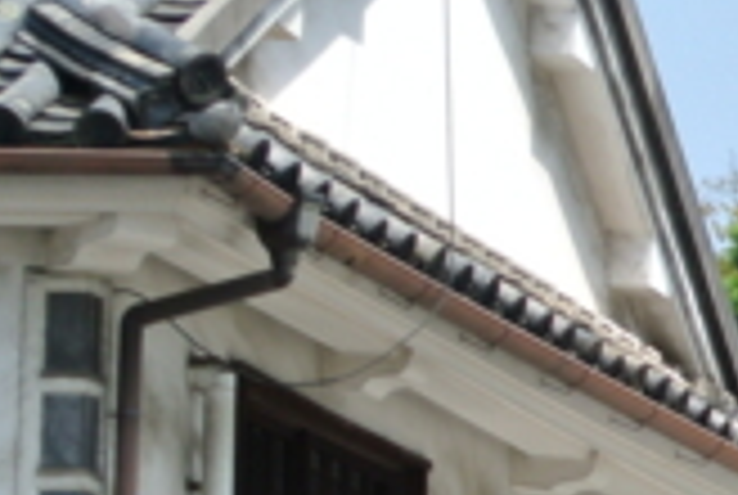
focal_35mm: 395
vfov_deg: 3.5
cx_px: 1728
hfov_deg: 5.1
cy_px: 1130
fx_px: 8112
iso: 100
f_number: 5.6
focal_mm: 30
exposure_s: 1/400
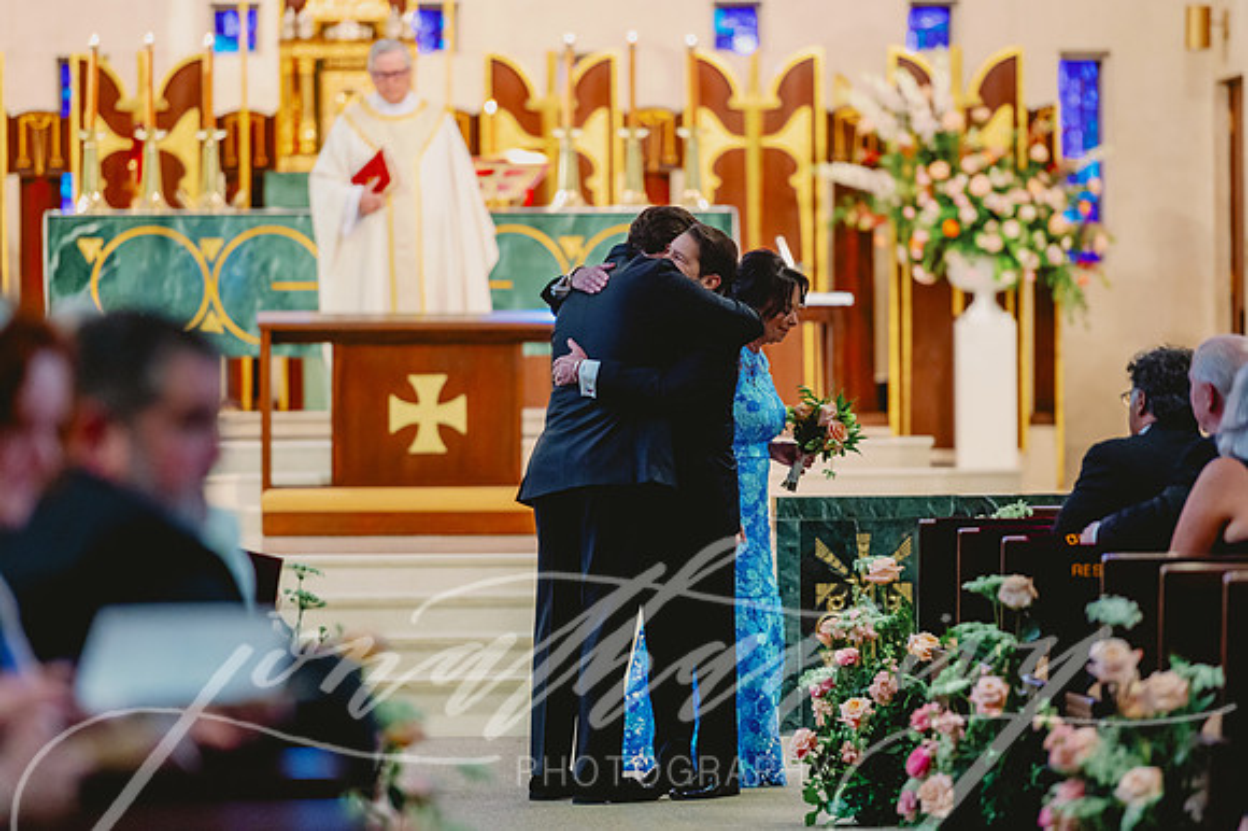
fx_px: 6929
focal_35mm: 200
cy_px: 416
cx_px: 624
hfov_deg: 10.3
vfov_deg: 6.9
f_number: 2.8
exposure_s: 1/125
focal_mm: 200
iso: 3200
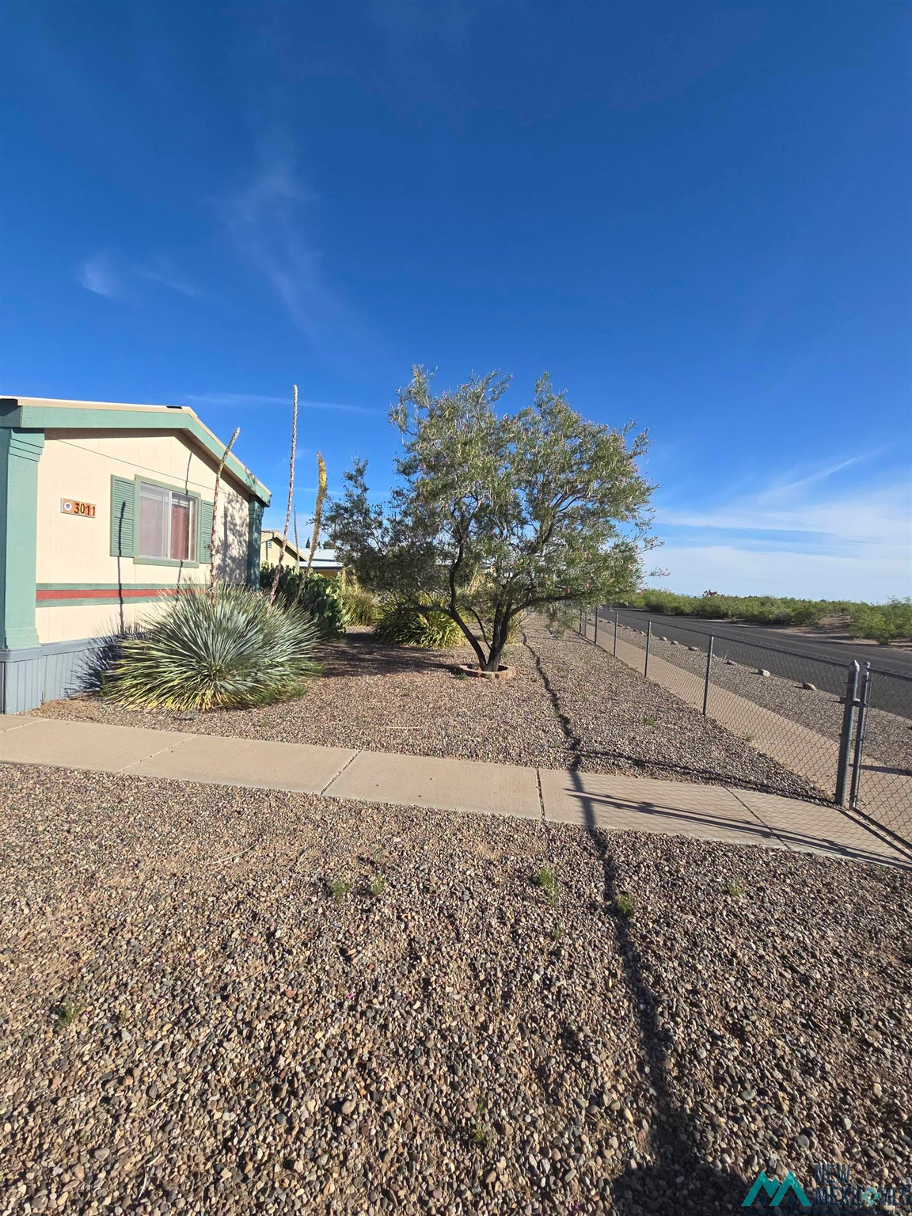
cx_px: 456
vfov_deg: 106.2
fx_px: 457
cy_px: 608
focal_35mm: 13
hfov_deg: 89.9
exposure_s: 1/2246
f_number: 2.2
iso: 50
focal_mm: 2.2
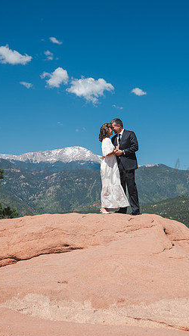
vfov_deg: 39.2
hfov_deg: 22.7
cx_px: 97
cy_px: 170
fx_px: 472
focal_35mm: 53
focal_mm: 50
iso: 100
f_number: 3.5
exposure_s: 1/2500
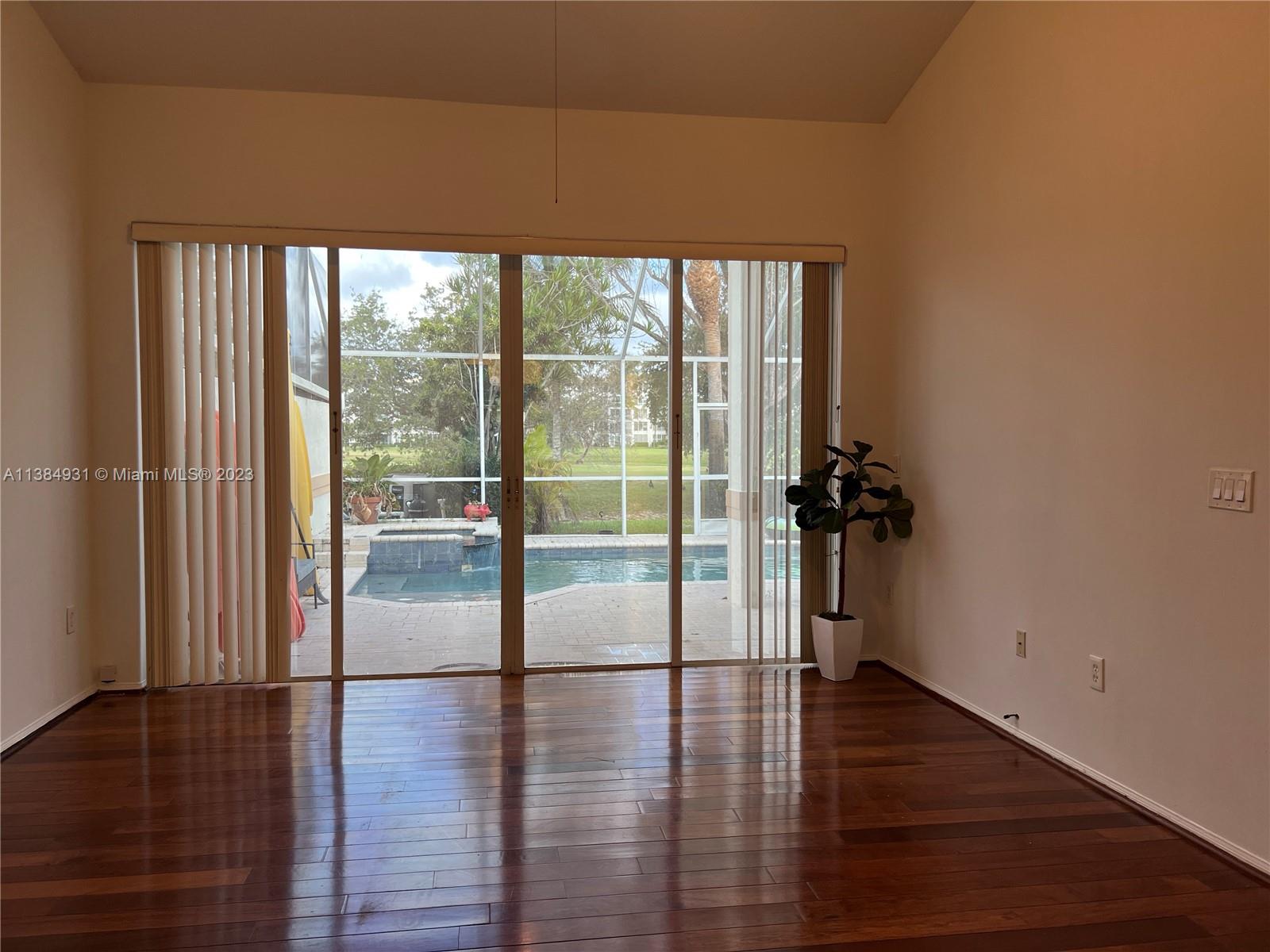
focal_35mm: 26
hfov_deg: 67.3
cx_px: 635
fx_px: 954
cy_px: 476
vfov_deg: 53.1
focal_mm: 5.7
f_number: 1.5
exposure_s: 1/60
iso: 80
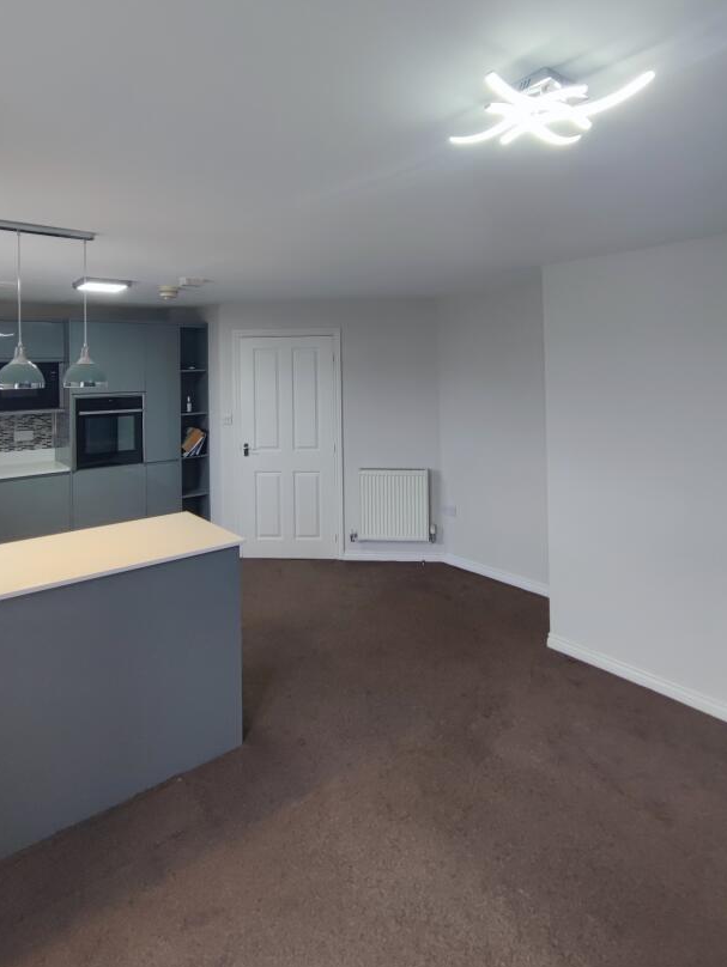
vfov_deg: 83.0
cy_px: 361
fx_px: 531
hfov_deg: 68.7
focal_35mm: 19
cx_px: 340
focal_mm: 1.66
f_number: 2.2
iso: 61
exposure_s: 1/50
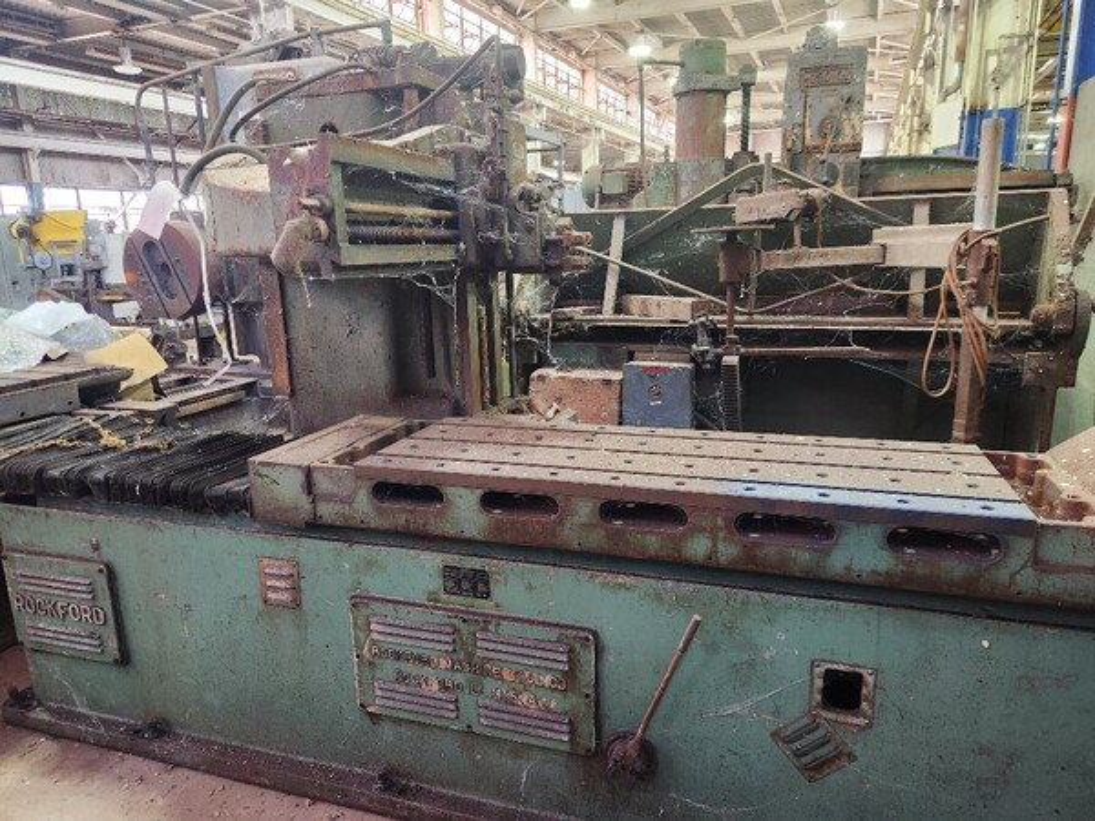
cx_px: 548
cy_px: 410
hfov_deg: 73.9
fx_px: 728
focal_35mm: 23
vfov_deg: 58.9
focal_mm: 5.4
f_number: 1.8
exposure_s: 1/120
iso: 500
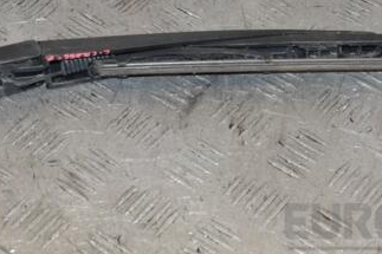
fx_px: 1241
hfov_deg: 17.4
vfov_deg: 11.7
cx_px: 263
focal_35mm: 117
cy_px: 64
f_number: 8
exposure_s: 1/200
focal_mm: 42
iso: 800
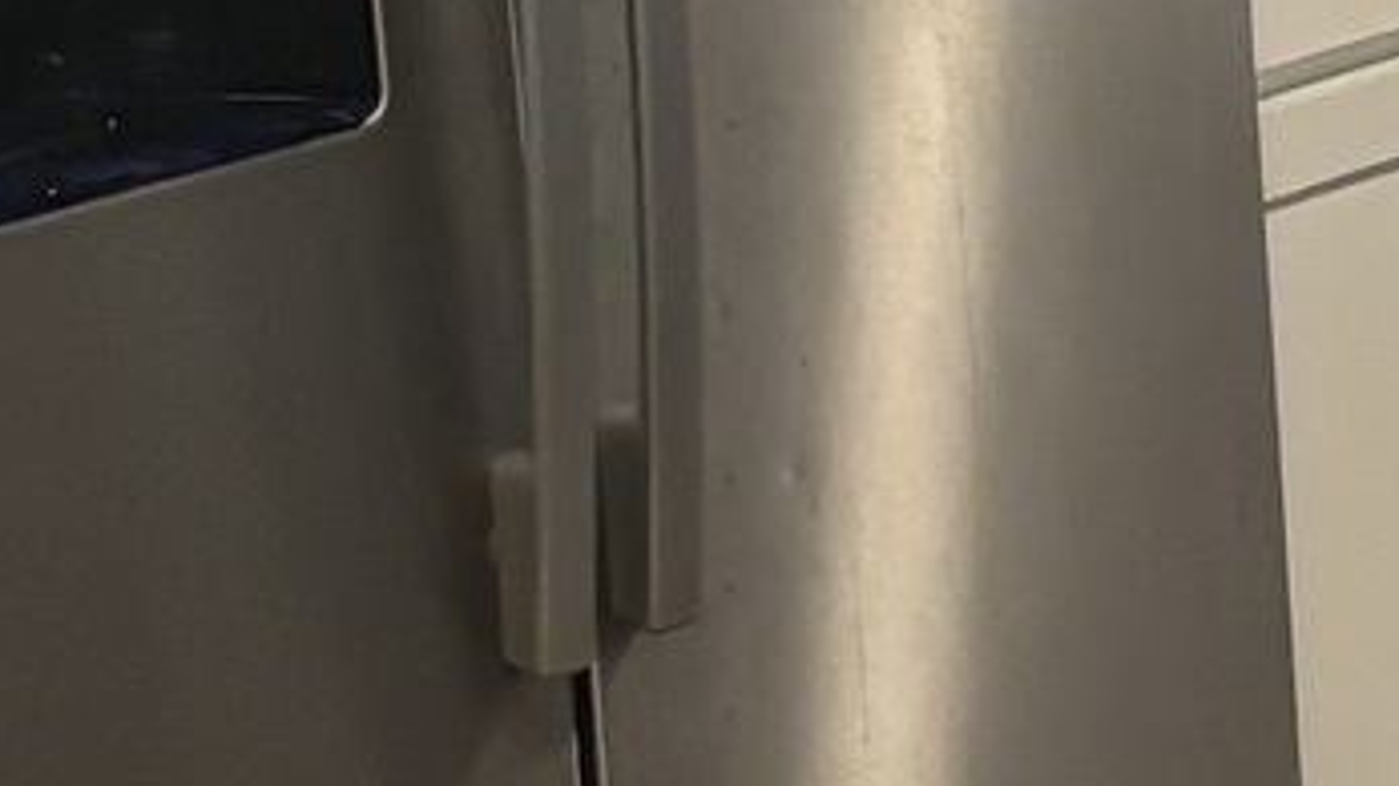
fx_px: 6972
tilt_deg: -12.0
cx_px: 1742
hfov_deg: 11.2
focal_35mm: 188
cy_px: 44
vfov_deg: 6.4
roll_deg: +1.4
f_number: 1.6
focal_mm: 5.96
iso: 400
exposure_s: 1/40
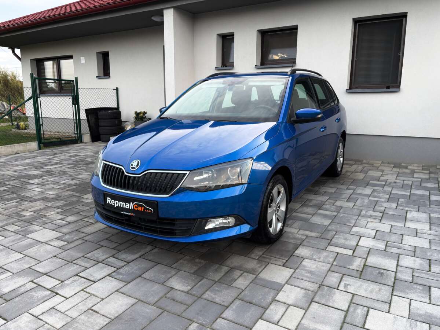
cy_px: 165
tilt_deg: -10.2
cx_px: 220
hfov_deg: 67.3
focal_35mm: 26
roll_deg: -0.2
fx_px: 330
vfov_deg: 53.1
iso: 64
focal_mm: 5.96
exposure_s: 1/121
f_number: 1.6
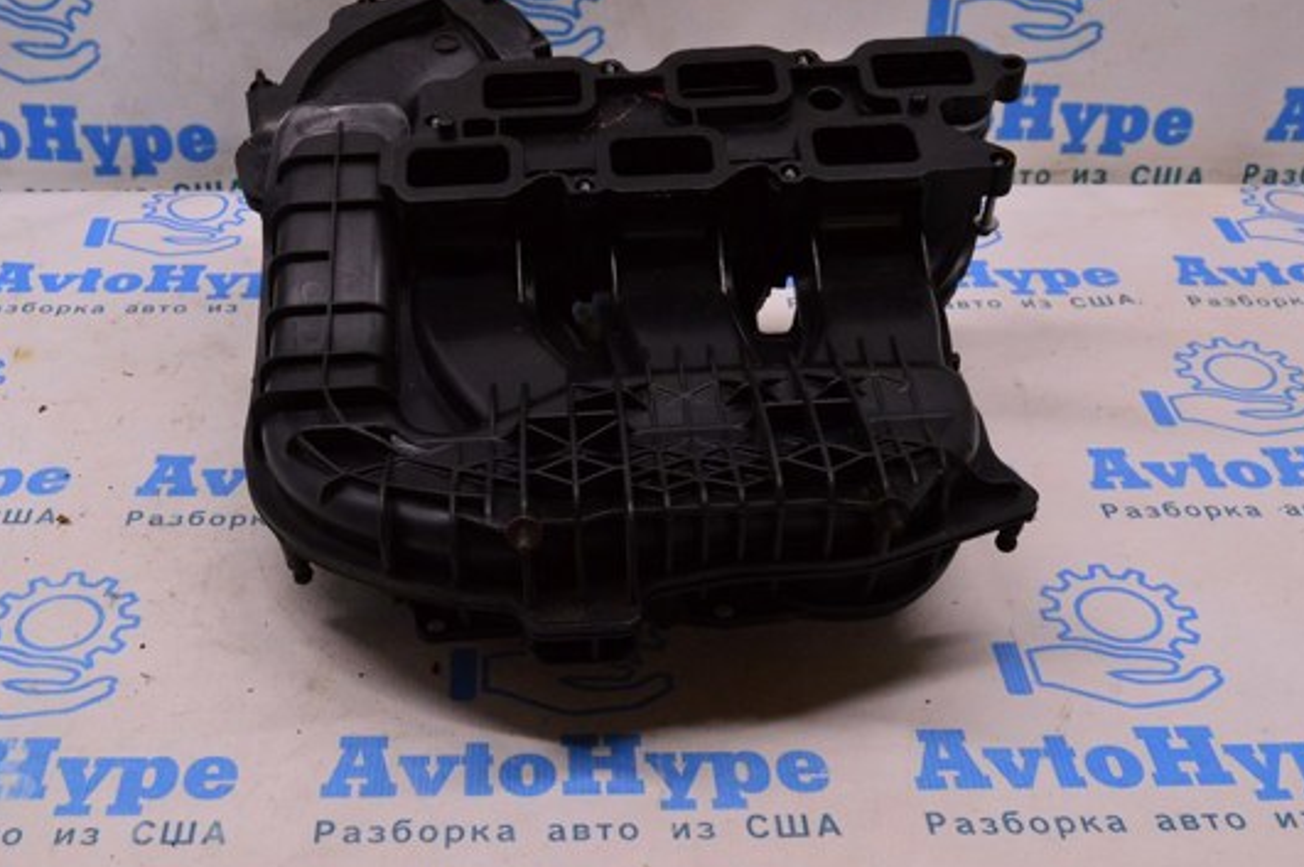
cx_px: 533
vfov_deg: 28.6
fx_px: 1701
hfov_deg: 41.8
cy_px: 375
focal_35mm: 47
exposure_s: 1/125
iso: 1600
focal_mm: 26
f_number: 8
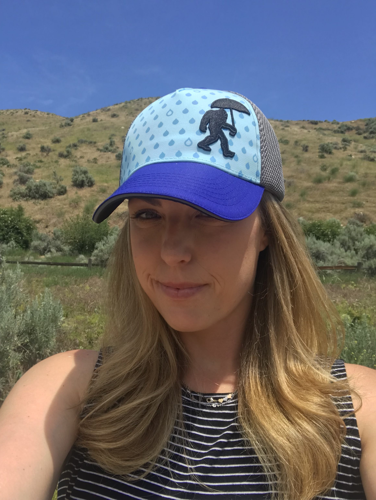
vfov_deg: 56.8
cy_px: 250
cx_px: 188
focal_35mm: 32
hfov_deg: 44.2
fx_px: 463
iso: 25
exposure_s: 1/566
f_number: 2.2
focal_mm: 2.87
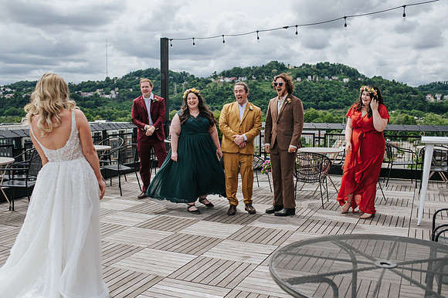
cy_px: 153
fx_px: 457
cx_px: 231
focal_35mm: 37
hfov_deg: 52.2
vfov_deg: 36.1
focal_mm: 35
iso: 125
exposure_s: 1/1250
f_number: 3.5
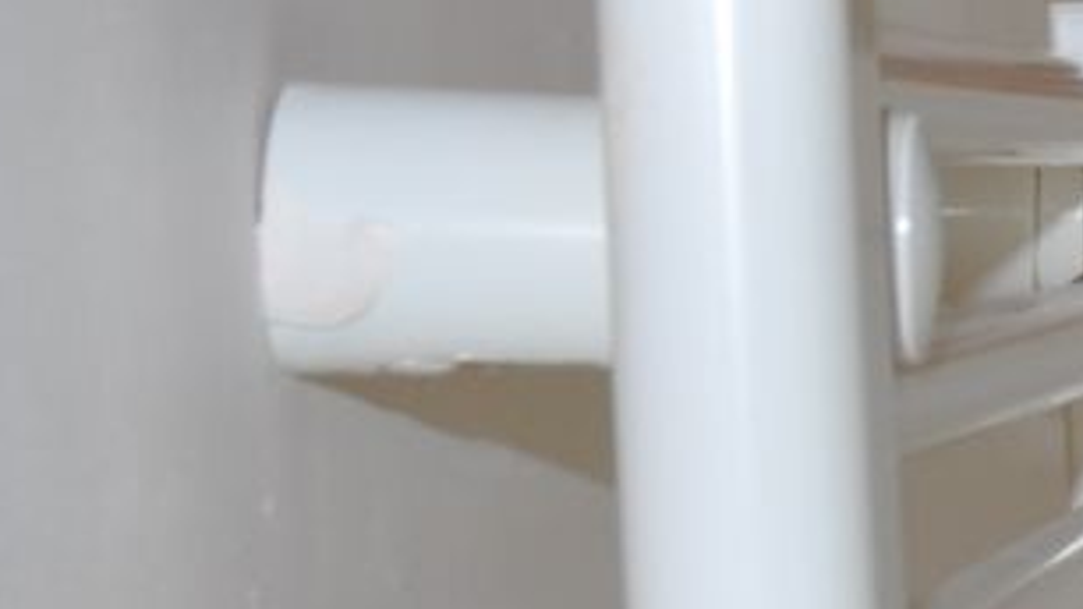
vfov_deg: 6.4
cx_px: 3592
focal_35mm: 189
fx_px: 5427
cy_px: 251
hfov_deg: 8.7
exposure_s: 1/200
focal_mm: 18
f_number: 11
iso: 200
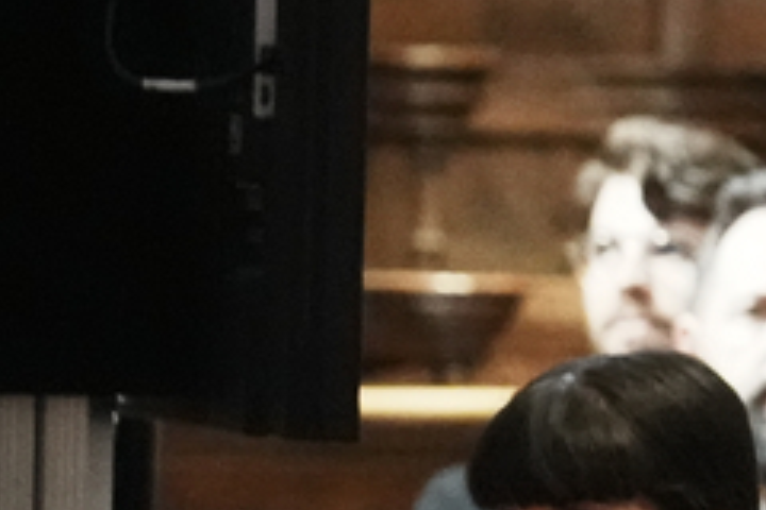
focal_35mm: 524
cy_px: 484
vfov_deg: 2.6
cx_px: 1481
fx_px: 11149
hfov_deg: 3.9
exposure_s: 1/200
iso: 10000
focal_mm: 105
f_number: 4
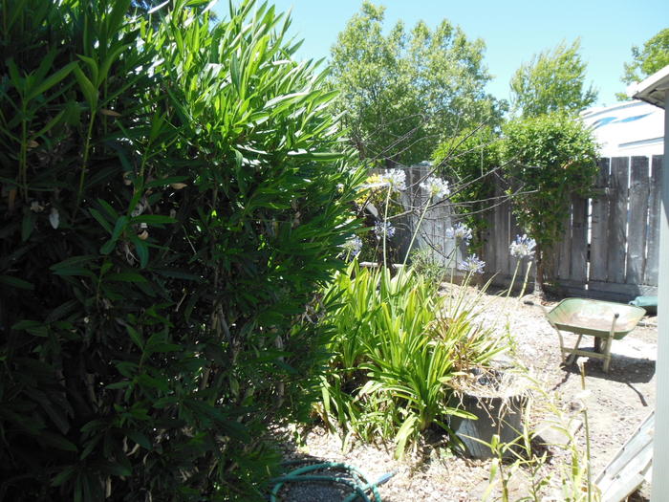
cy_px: 251
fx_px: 483
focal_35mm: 25
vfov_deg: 54.9
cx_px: 334
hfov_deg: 69.4
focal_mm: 4.5
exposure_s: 1/640
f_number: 3.2
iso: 125
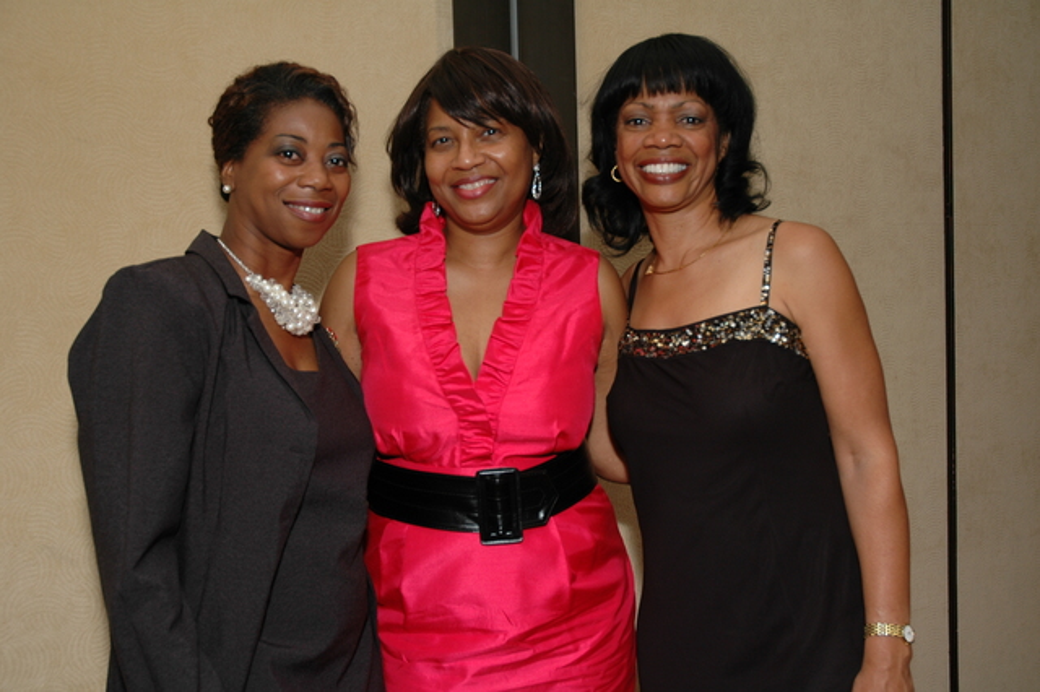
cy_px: 346
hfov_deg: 51.3
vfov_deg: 35.5
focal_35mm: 38
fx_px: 1083
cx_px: 520
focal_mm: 25
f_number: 4
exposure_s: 1/60
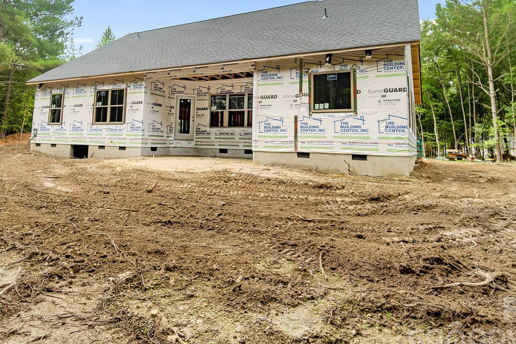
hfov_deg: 73.4
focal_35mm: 24
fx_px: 344
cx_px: 224
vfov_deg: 51.5
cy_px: 98
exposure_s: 1/125
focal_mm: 10
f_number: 4
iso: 100
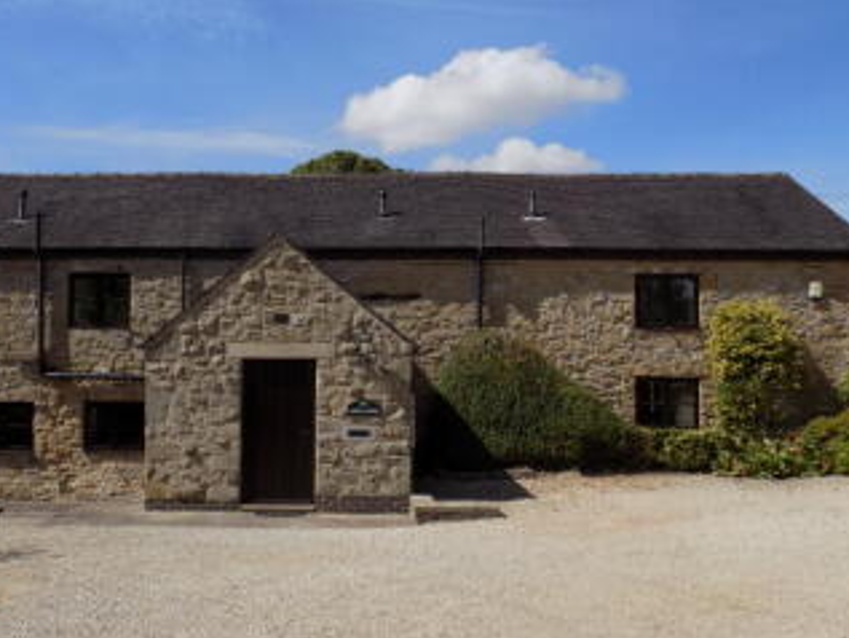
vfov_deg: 39.5
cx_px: 363
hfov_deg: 51.2
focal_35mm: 36
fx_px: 883
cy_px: 379
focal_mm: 4.8
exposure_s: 1/1500
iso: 80
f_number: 3.2
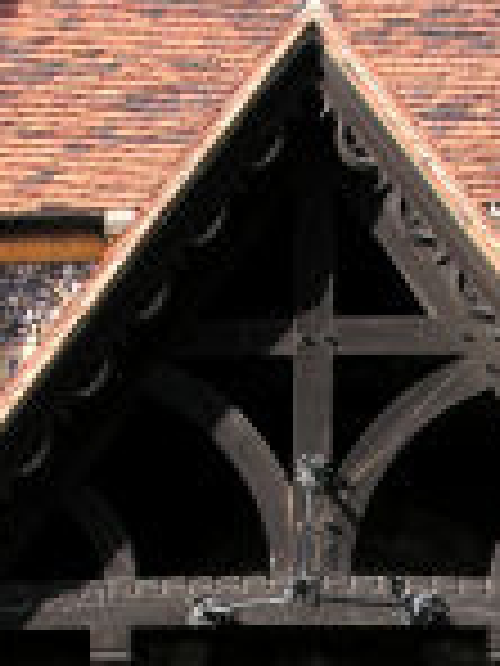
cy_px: 729
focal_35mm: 109
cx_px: 327
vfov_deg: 17.4
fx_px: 2099
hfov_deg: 13.6
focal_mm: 8.9
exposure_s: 1/130
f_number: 4.5
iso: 50
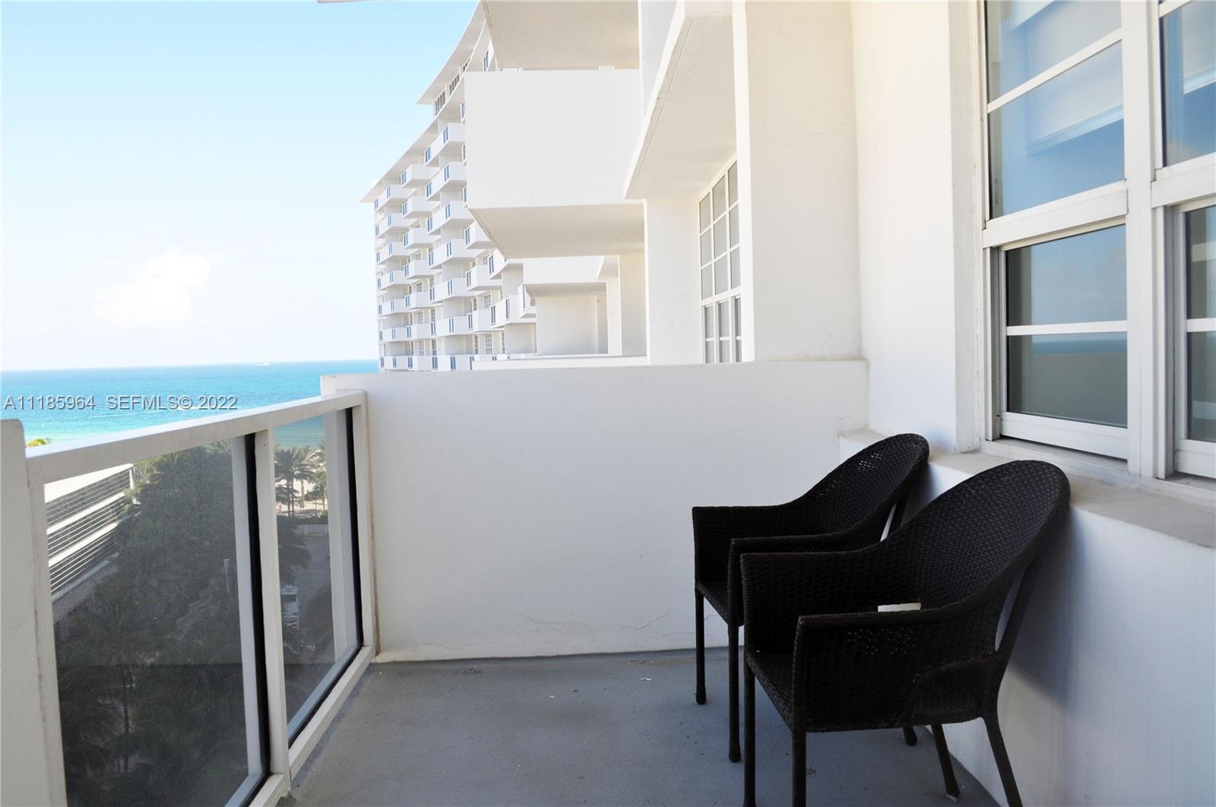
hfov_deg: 62.0
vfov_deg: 43.5
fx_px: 1012
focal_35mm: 30
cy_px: 404
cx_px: 608
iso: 200
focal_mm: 20
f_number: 10
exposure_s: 1/200
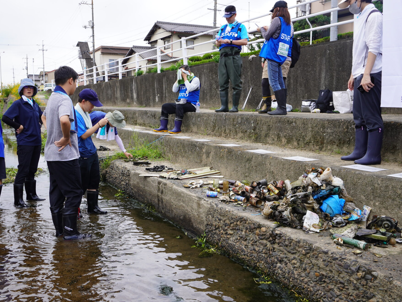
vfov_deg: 39.7
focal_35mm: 36
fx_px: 418
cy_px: 150
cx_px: 185
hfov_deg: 51.3
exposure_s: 1/160
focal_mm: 22
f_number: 6.3
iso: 100
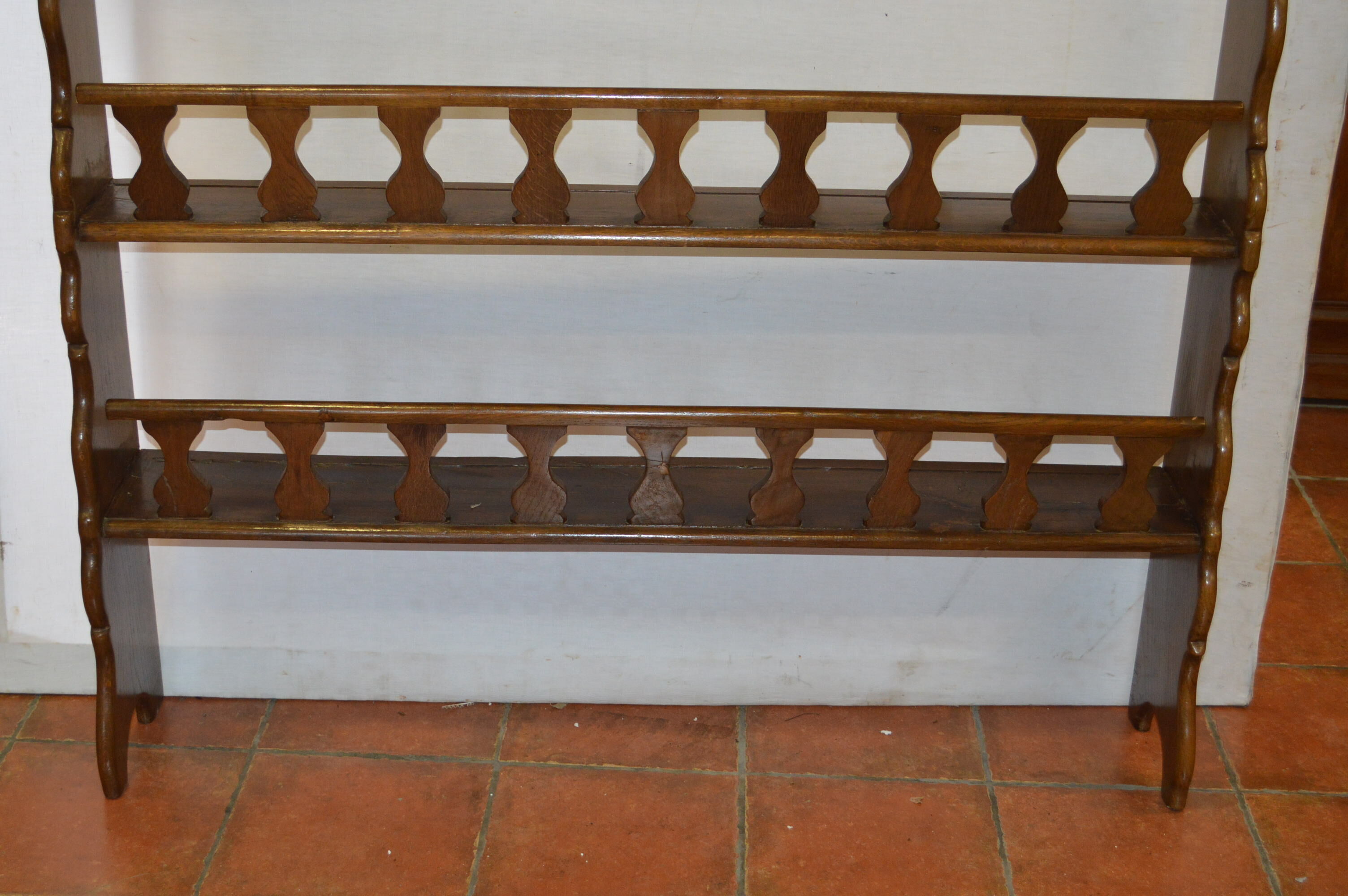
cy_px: 448
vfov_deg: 28.0
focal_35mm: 48
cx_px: 674
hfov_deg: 41.1
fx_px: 1796
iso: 1000
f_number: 4.8
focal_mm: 32
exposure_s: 1/60
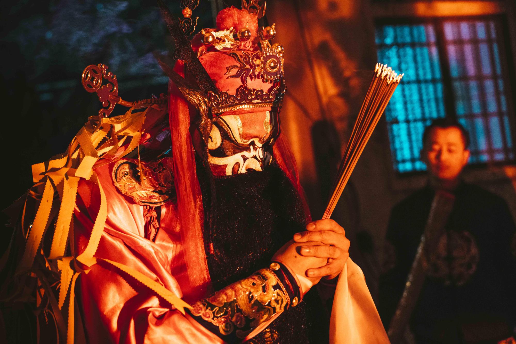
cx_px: 258
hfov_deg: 28.8
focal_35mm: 70
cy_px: 172
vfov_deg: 19.5
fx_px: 1003
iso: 8000
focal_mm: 70
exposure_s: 1/125
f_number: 4
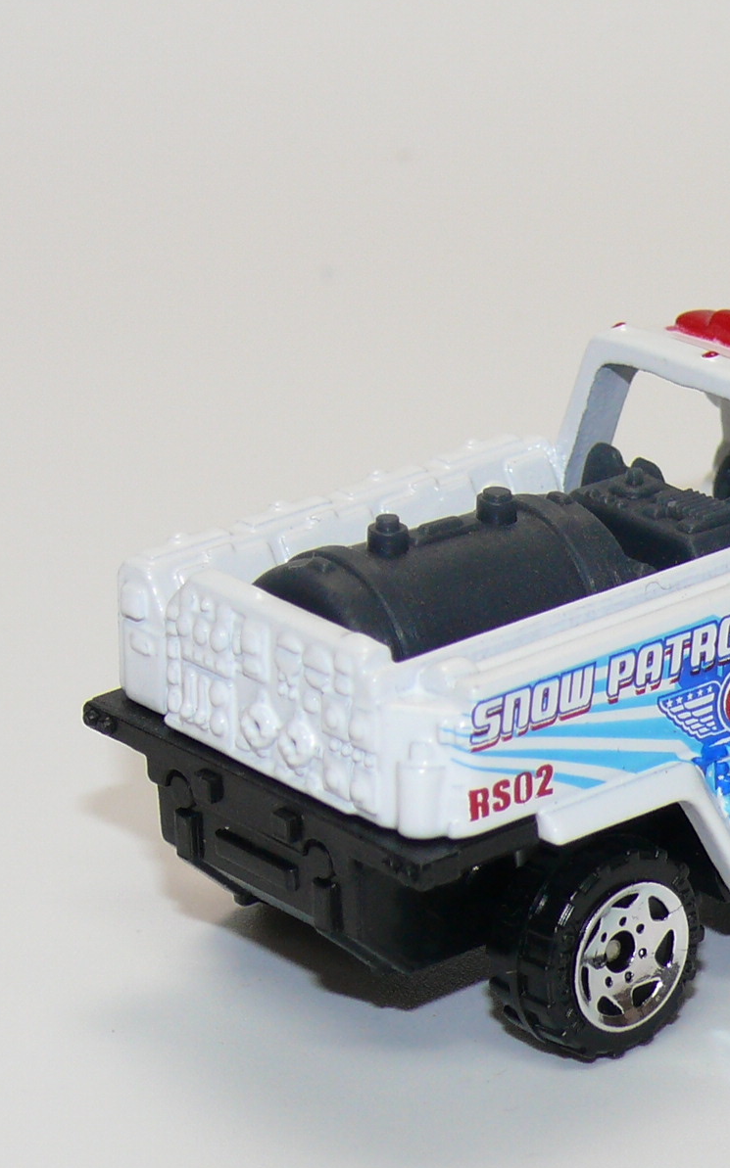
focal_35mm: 182
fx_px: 5797
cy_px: 584
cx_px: 685
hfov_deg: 7.2
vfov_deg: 11.5
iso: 100
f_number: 4
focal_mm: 15.2
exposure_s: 1/30
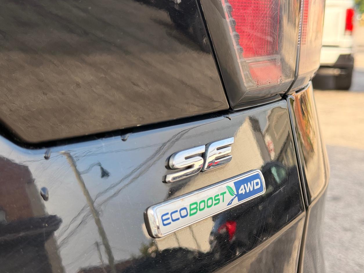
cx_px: 181
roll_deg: -2.1
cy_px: 134
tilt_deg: -12.1
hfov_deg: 38.9
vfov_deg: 29.7
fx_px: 515
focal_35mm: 49
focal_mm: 6.76
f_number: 1.78
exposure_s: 1/396
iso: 64
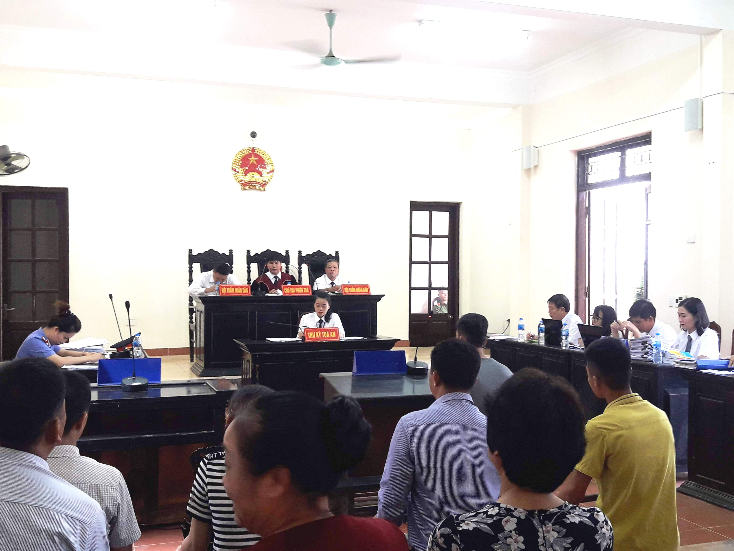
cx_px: 367
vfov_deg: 49.7
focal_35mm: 28
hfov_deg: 63.4
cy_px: 276
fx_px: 594
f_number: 1.9
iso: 64
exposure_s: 1/33
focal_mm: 3.7
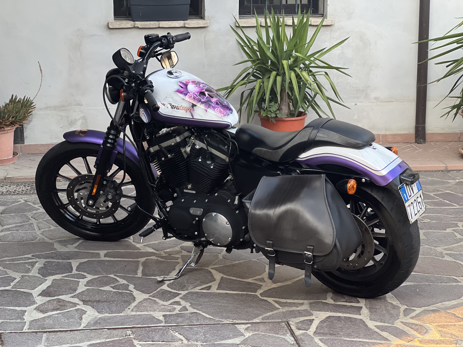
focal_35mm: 77
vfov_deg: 19.1
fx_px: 1030
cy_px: 174
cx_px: 232
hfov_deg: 25.3
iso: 250
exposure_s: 1/121
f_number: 2.8
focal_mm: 9
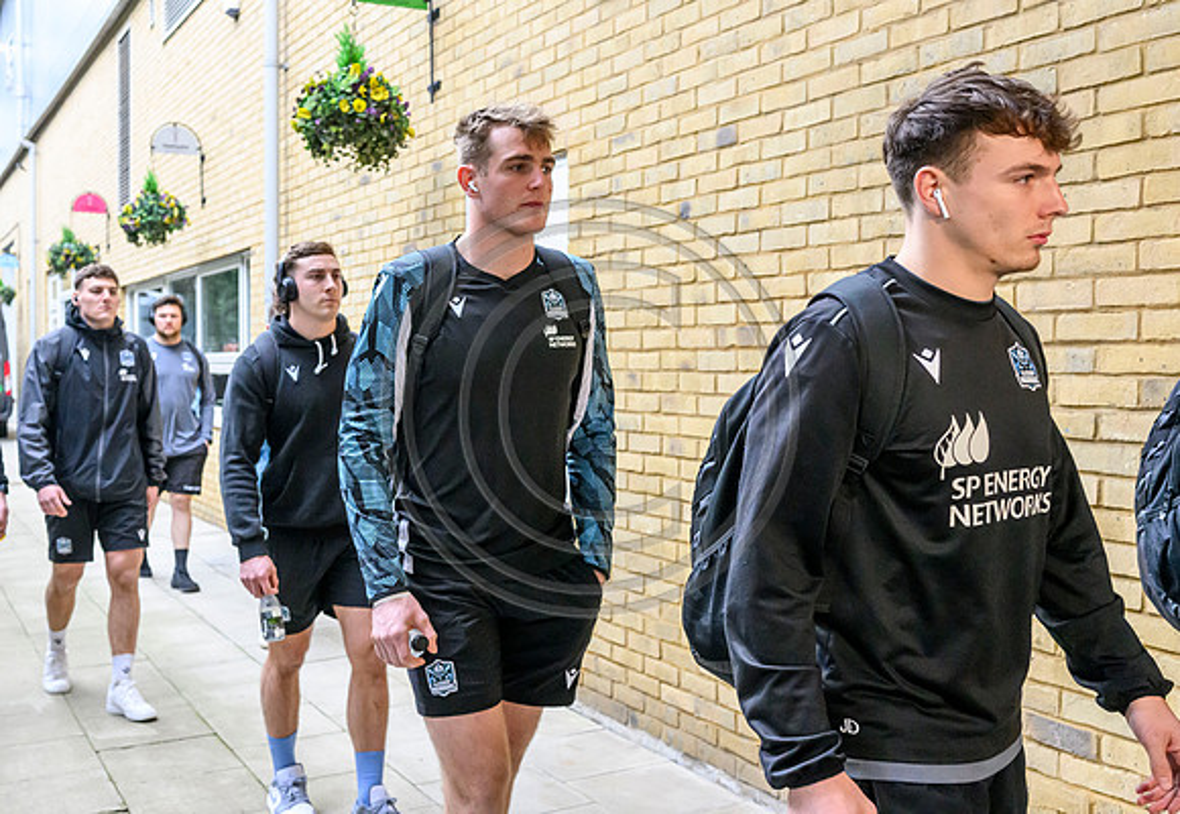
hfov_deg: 49.8
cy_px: 379
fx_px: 1269
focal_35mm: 38
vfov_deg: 35.5
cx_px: 527
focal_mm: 35
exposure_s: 1/400
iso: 10000
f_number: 5
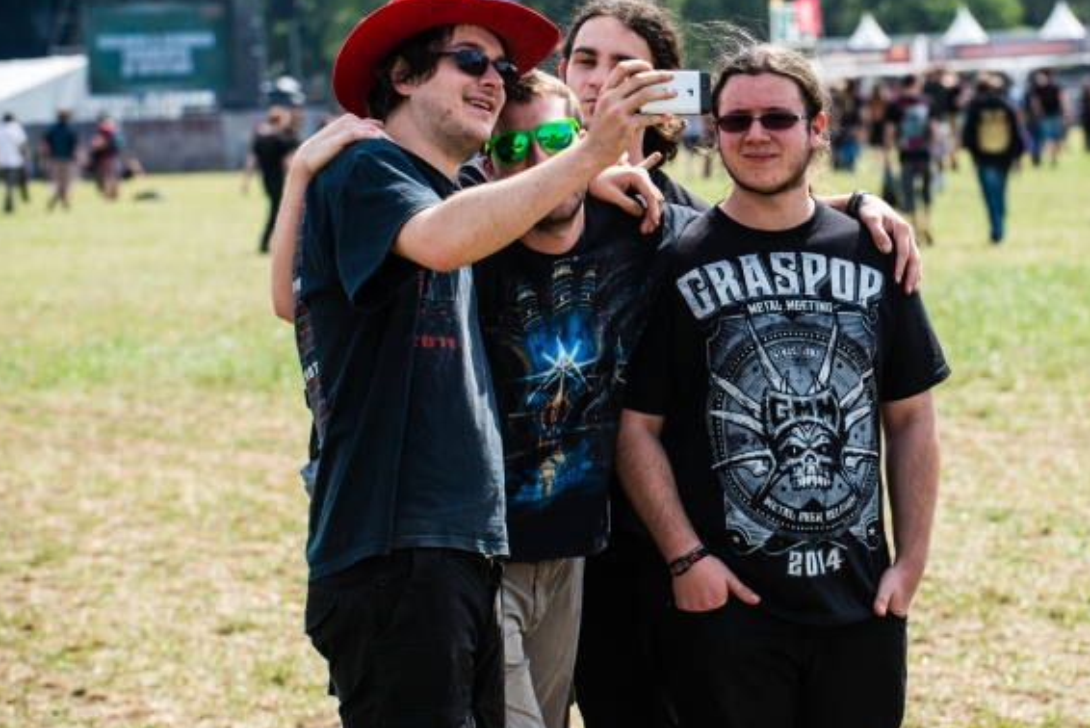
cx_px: 662
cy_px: 348
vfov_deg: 9.8
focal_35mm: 140
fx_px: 4241
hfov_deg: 14.6
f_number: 5.6
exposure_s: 1/500
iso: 100
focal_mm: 110
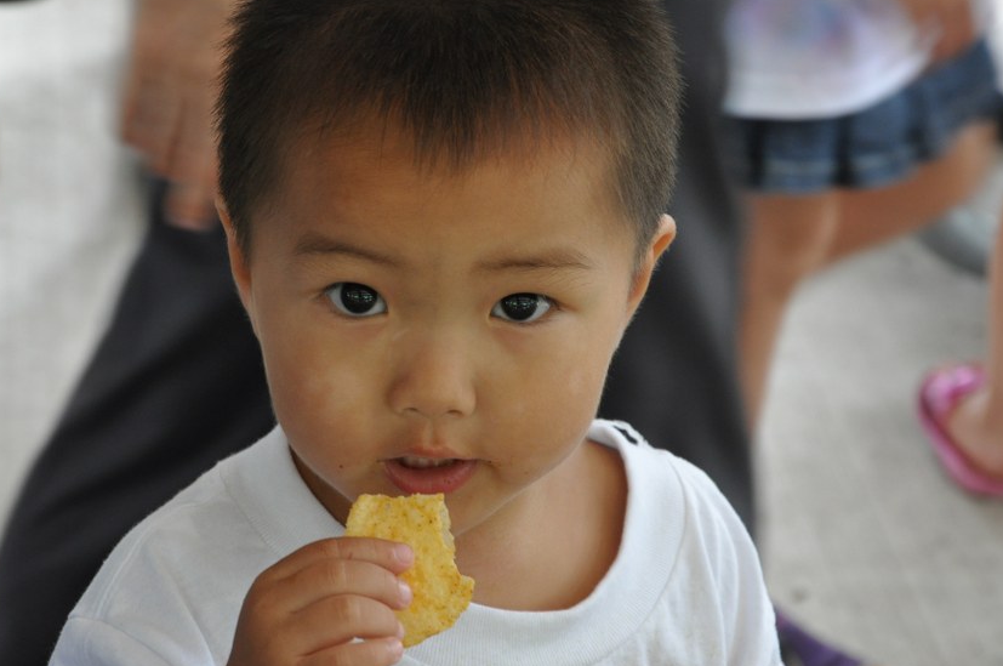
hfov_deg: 15.8
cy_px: 346
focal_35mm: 130
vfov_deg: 10.5
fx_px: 3617
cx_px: 433
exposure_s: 1/50
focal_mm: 70
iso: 800
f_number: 8
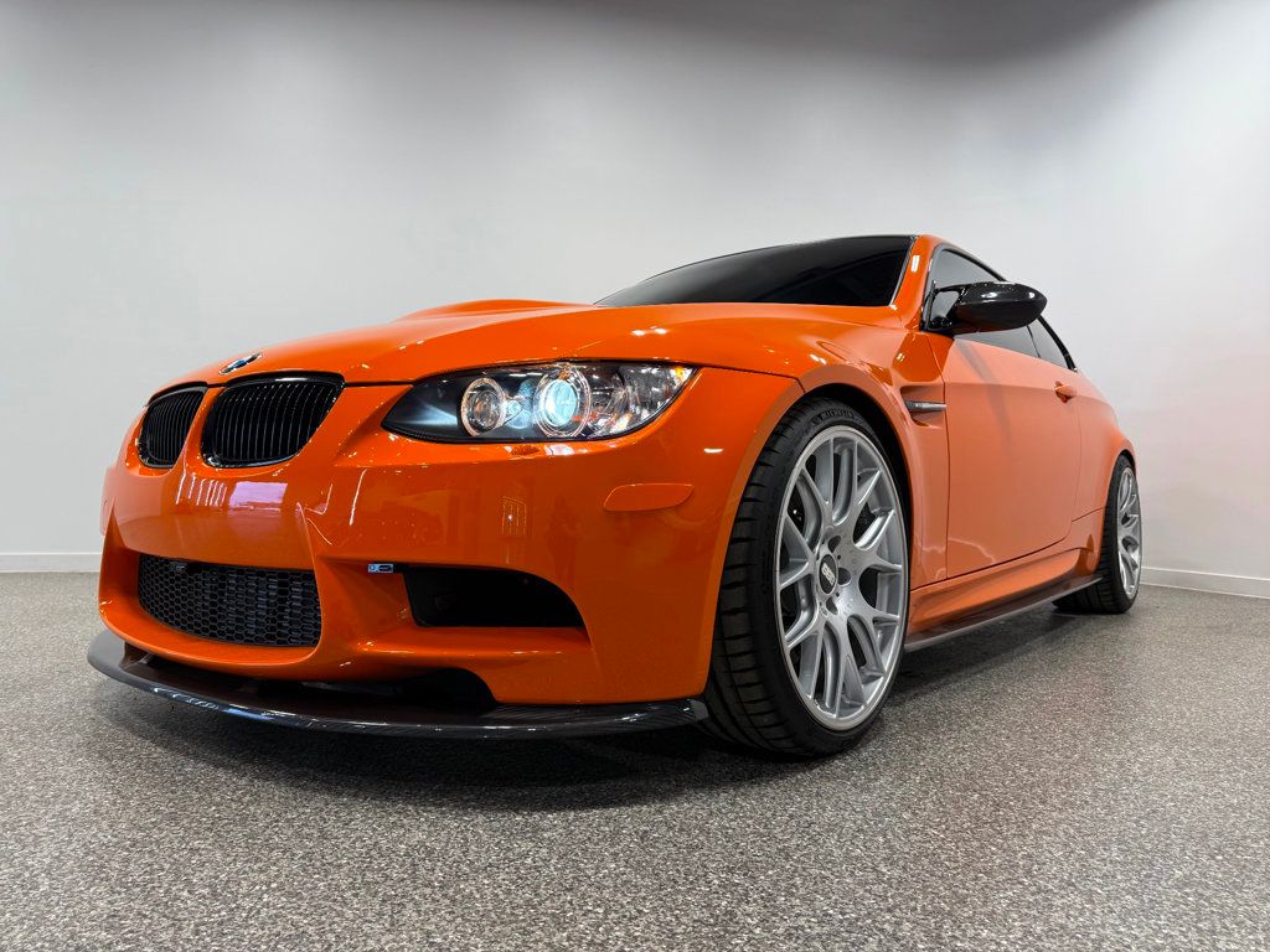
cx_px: 635
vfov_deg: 56.8
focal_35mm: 24
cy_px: 476
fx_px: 881
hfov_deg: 71.6
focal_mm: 6.76
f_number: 1.78
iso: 64
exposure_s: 1/250
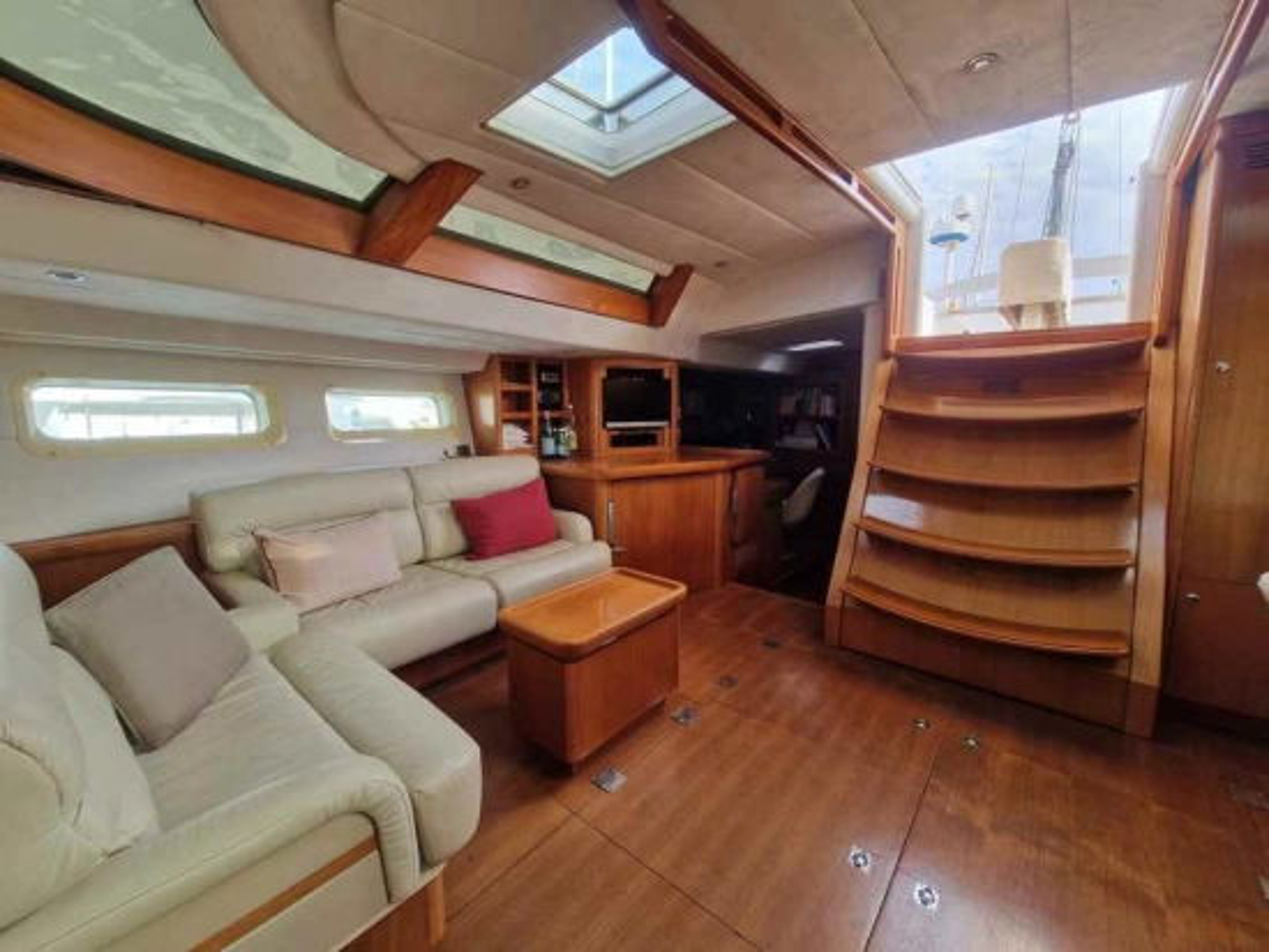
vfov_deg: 90.0
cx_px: 634
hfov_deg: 106.2
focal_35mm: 13
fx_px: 477
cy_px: 476
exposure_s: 1/100
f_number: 2.2
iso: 80
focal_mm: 2.2
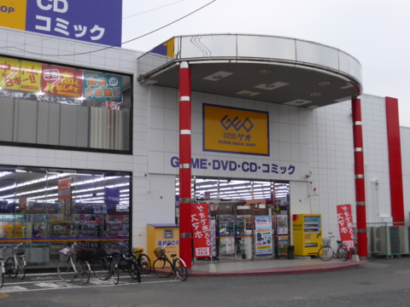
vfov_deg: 30.9
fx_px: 557
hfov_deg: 40.4
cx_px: 205
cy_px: 154
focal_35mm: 47
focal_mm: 8.5
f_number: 4.2
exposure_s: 1/60
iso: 160
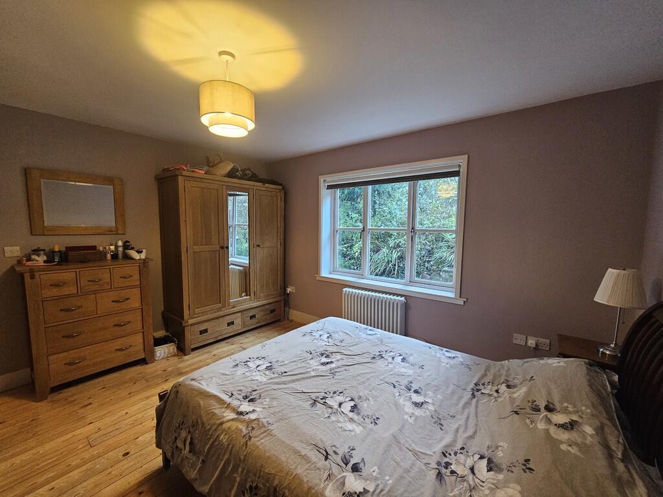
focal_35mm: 13
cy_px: 248
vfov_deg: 89.9
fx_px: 249
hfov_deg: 106.2
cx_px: 332
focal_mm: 2.2
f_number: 2.2
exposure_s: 1/50
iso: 400
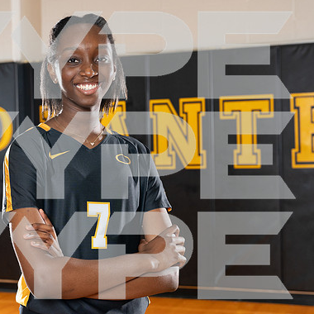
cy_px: 156
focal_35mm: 70
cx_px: 85
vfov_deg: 24.7
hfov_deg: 24.4
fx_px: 718
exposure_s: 1/250
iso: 1250
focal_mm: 54
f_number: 5.6
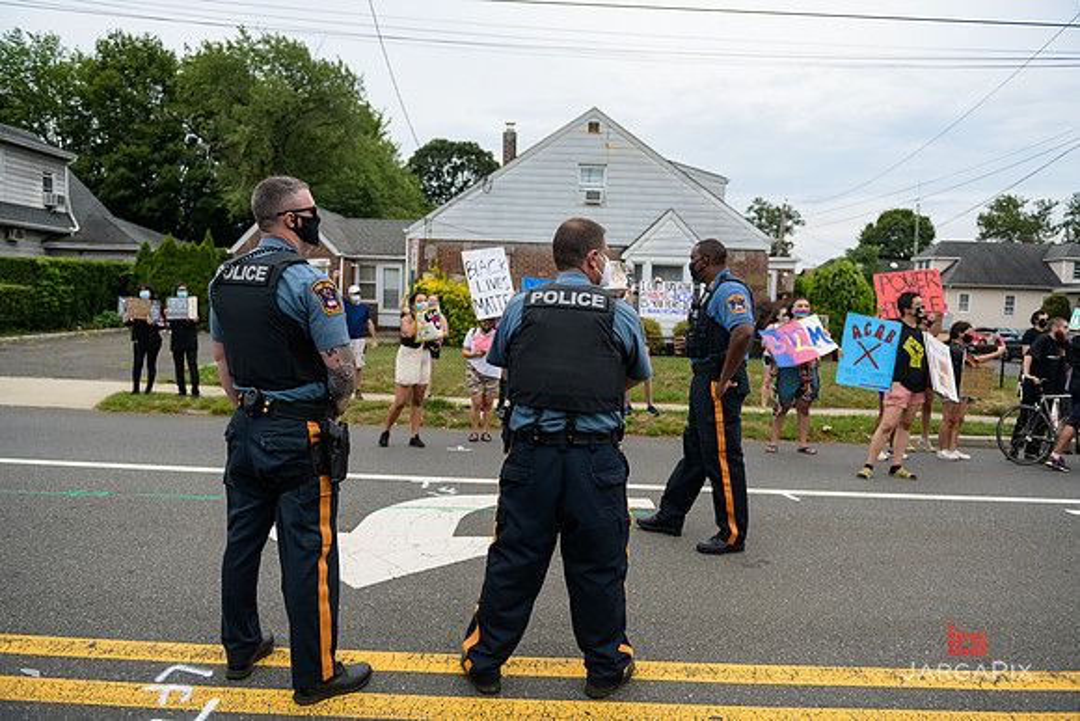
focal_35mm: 26
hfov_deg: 69.4
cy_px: 360
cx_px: 540
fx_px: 780
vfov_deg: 49.6
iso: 200
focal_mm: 26
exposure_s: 1/320
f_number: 3.2
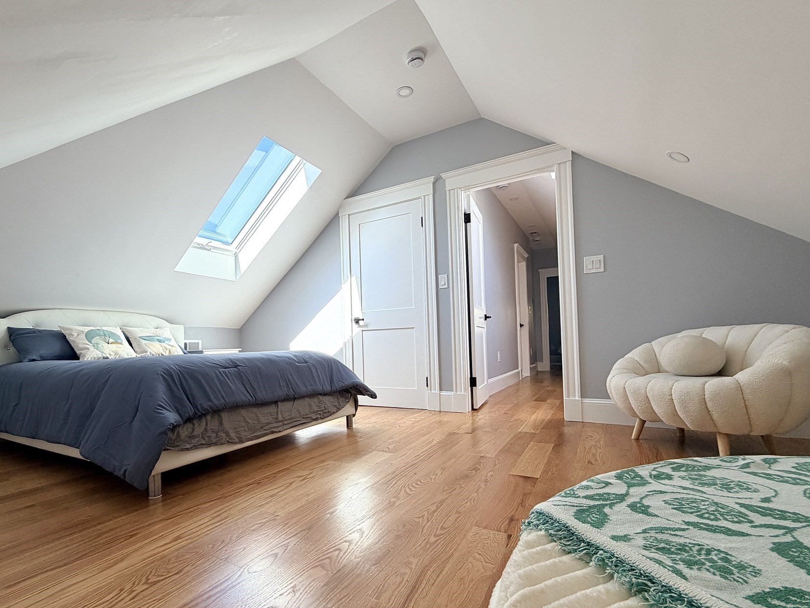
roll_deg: +1.4
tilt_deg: +1.3
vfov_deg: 74.5
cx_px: 362
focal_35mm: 17
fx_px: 398
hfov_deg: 90.7
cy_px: 338
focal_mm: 2.22
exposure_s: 1/121
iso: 64
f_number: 2.2
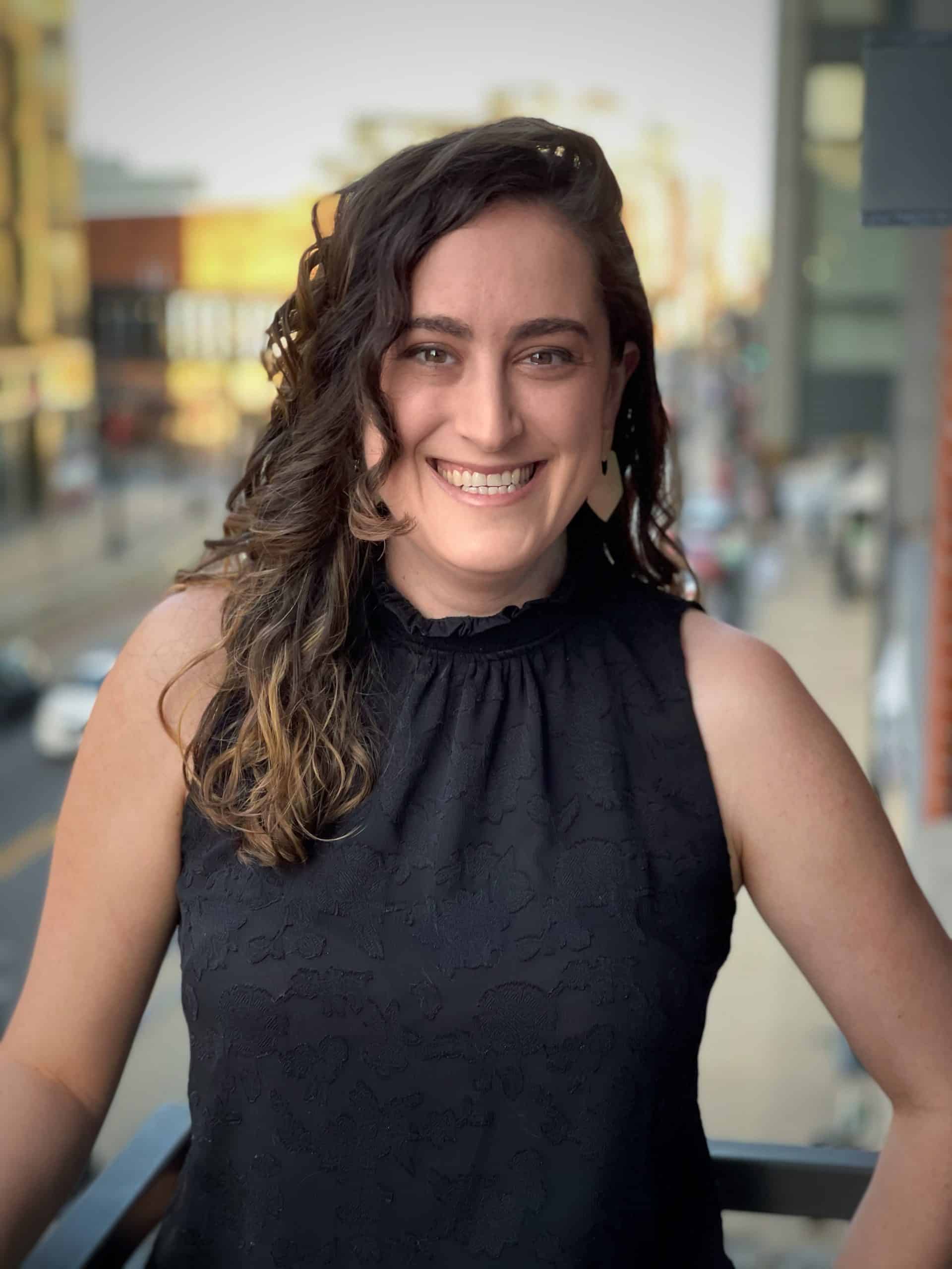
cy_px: 634
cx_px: 476
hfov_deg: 22.9
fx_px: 2347
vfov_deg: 30.3
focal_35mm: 64
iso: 64
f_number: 2.2
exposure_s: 1/121
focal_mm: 7.5
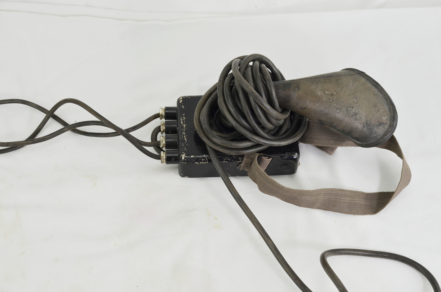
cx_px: 220
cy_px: 146
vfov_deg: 22.5
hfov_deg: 33.5
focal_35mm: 60
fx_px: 733
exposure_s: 1/125
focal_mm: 40
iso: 320
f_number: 5.6
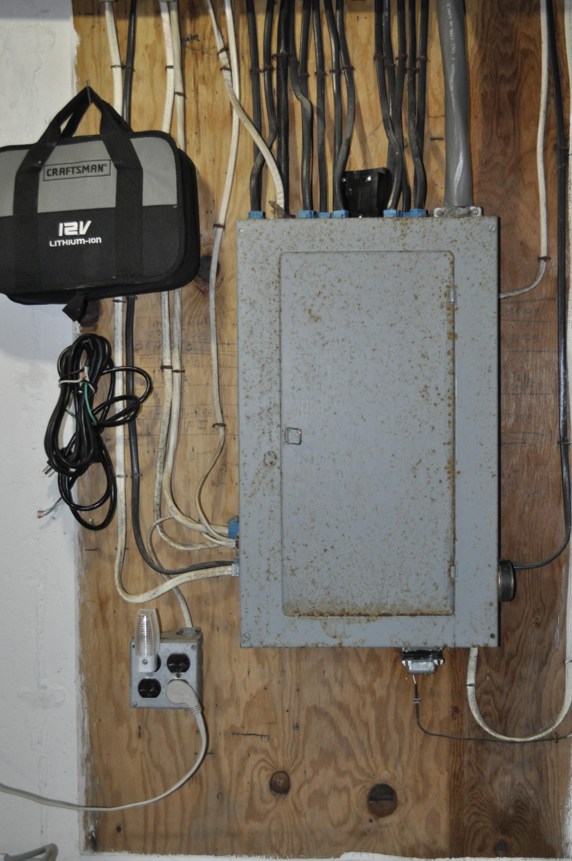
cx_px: 286
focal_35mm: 45
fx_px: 1075
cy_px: 430
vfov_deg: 43.7
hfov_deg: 29.8
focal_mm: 30
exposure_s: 1/60
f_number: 4.5
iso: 800
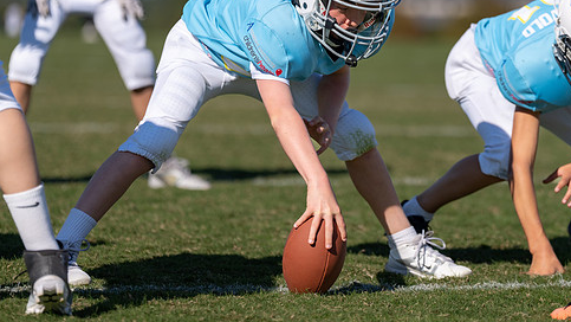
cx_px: 326
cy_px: 82
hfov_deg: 9.4
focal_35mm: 229
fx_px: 3468
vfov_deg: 5.3
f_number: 2.8
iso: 100
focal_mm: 152
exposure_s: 1/4000
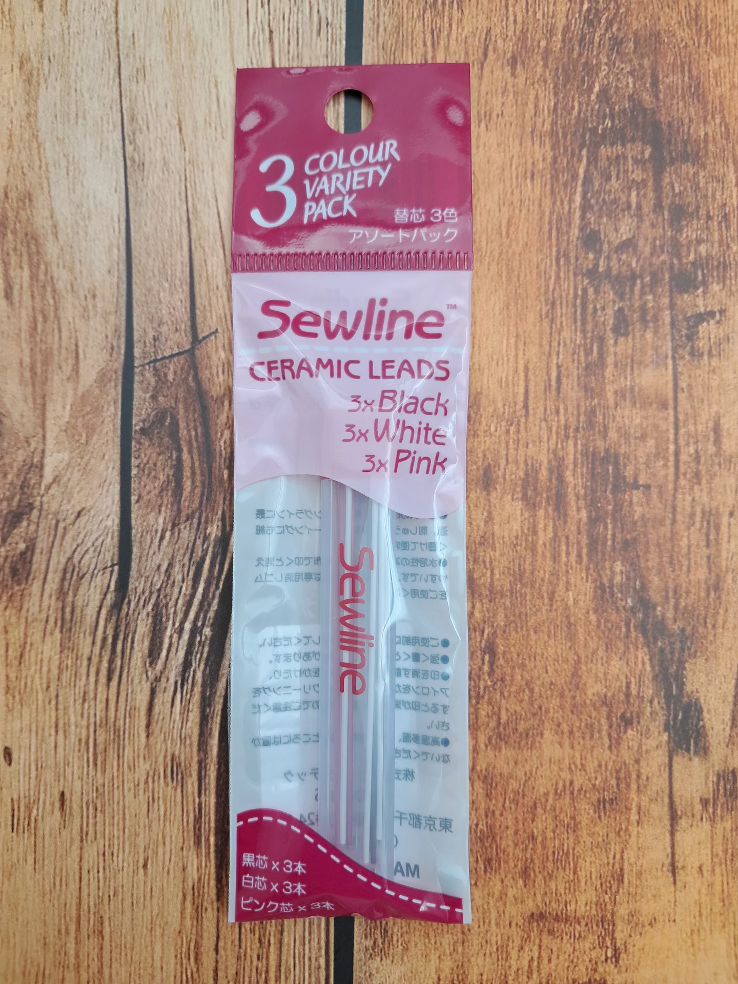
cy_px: 492
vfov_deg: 65.3
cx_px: 369
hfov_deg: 51.4
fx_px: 768
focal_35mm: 27
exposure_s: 1/50
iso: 50
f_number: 1.8
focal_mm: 4
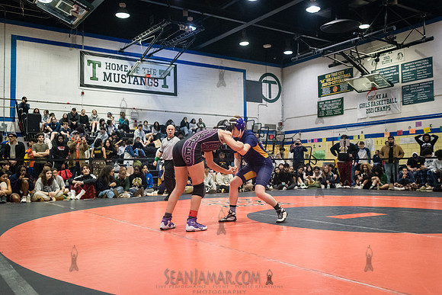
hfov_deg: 54.3
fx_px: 431
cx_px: 221
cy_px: 148
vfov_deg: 37.8
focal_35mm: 35
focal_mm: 35
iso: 8000
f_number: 4
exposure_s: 1/400
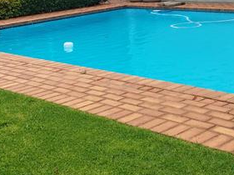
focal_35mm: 77
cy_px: -37
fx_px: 520
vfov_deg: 18.1
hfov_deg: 25.4
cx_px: 125
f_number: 1.9
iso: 50
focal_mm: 6.12
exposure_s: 1/410
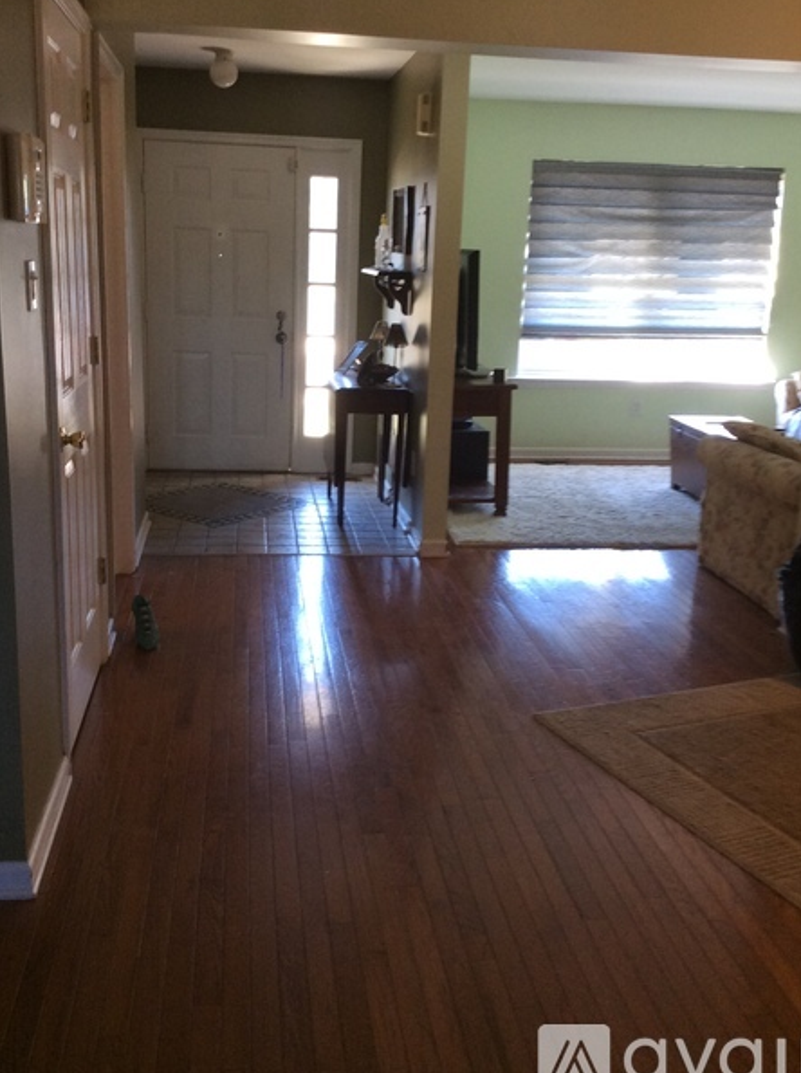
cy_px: 493
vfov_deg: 51.4
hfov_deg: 39.5
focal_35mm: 36
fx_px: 1114
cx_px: 379
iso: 64
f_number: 2.4
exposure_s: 1/24
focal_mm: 3.3
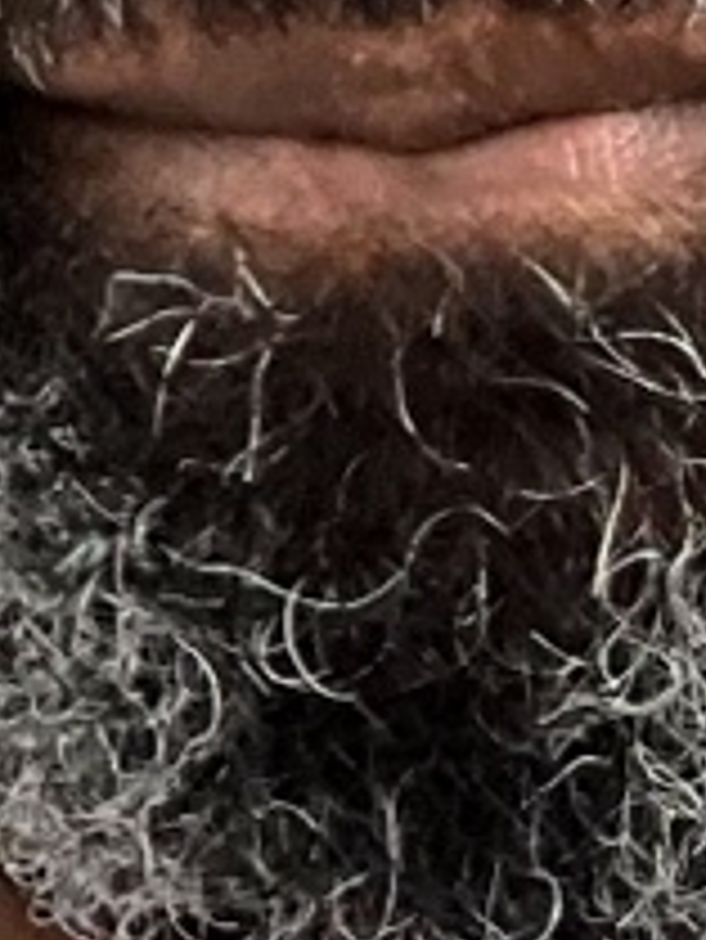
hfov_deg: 6.9
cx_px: 731
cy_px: 189
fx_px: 5841
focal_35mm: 215
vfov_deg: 9.2
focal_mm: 2.71
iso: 400
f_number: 2.2
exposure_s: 1/40
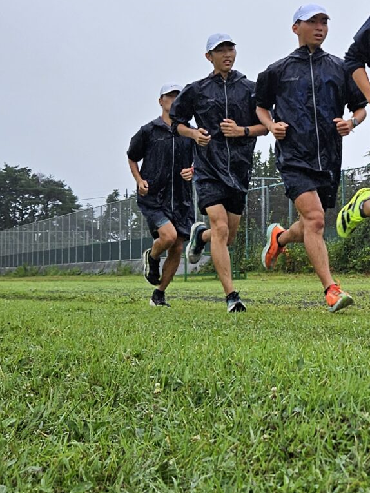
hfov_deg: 18.7
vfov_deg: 25.2
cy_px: 167
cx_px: 361
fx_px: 1097
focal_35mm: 77
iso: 25
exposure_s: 1/326
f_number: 1.8
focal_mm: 5.4
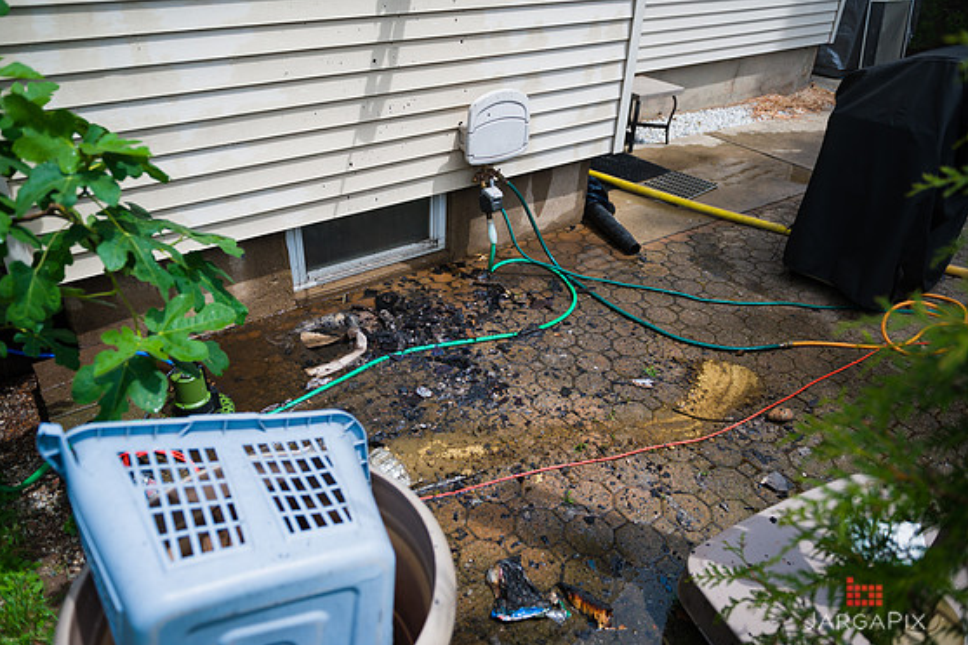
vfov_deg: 51.3
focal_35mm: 25
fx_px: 672
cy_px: 332
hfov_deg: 71.5
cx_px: 466
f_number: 3.2
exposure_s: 1/2500
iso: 200
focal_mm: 24
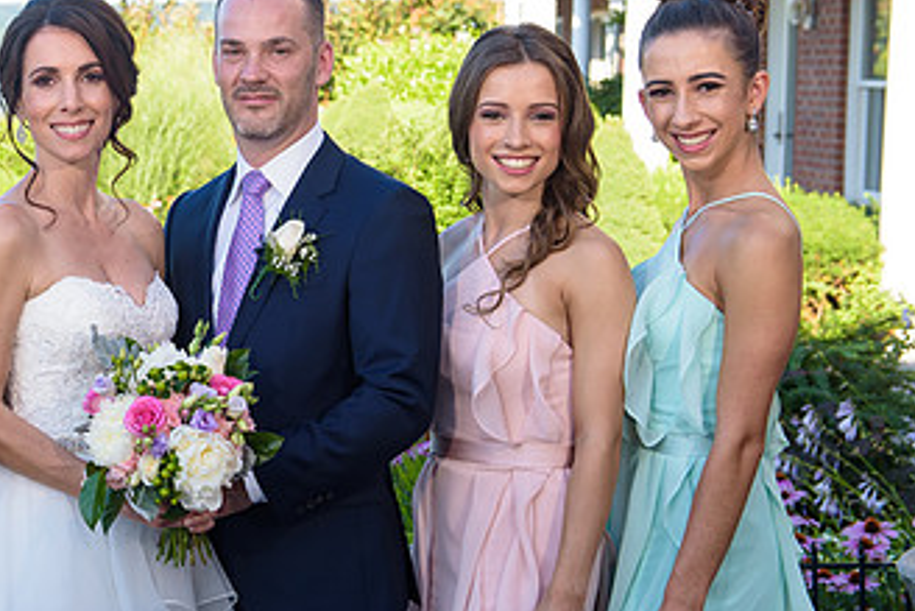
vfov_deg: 16.1
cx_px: 112
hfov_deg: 23.3
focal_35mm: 85
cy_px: 264
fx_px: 2161
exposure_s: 1/250
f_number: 4
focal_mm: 48
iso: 200
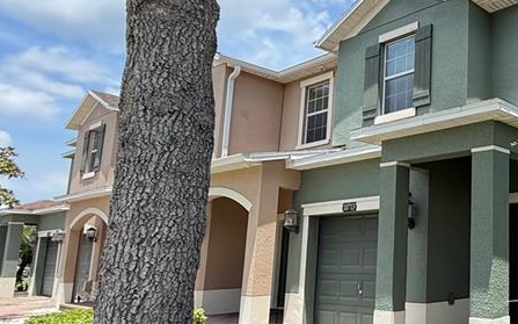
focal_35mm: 34
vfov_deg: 37.2
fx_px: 480
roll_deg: -0.5
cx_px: 535
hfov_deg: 46.1
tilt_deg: +9.6
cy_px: 181
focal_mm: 2.22
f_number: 2.2
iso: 64
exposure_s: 1/726
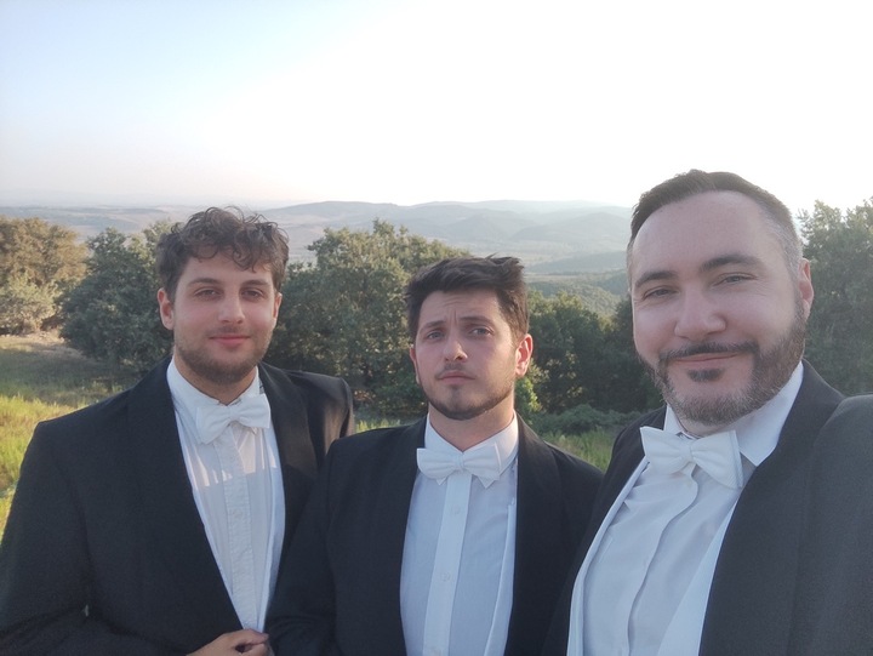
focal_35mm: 20
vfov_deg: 66.0
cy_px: 328
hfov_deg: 81.7
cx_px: 436
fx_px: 505
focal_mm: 3.49
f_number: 2.45
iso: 50
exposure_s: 1/975
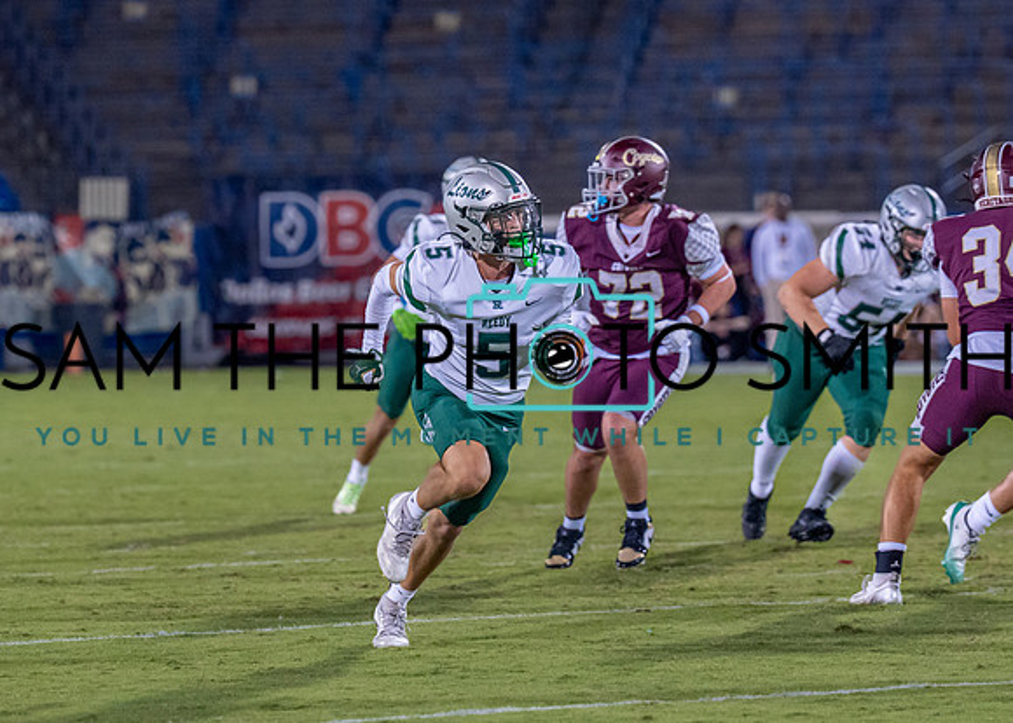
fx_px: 8752
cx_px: 439
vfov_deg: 4.7
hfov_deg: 6.6
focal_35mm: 304
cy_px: 232
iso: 1600
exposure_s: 1/1250
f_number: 2.8
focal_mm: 148
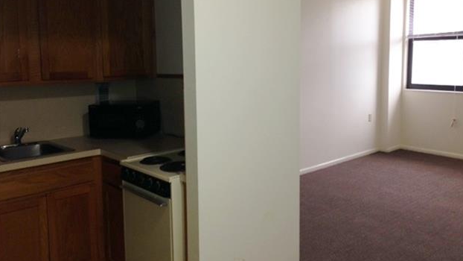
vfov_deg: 31.9
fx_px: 454
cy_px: 102
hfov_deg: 54.0
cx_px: 234
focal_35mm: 37
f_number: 2.4
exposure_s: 1/20
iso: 100
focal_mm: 4.12
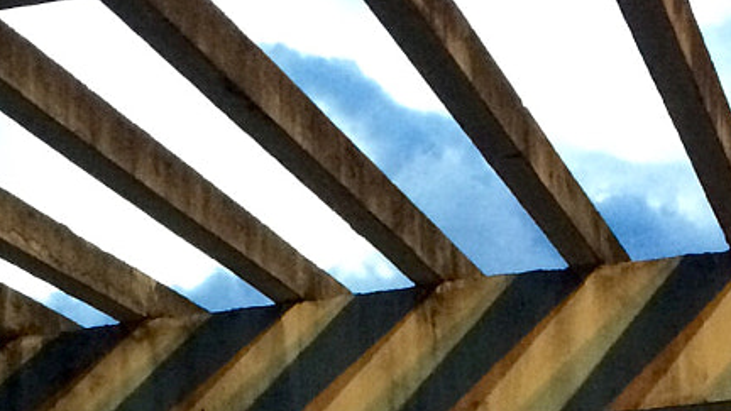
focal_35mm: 117
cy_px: 836
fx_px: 2268
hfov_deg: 18.3
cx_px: 332
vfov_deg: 9.6
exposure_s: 1/30
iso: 320
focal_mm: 4.15
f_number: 2.2
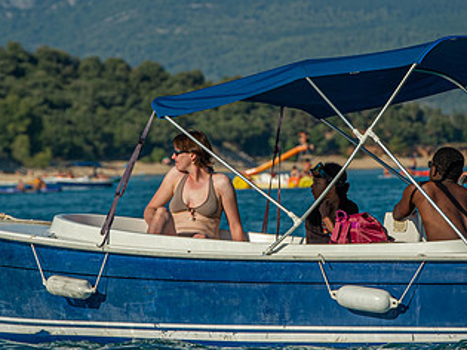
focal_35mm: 455
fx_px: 6136
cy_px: 165
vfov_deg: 3.3
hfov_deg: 4.4
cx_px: 292
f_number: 9
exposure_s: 1/320
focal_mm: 250
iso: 100
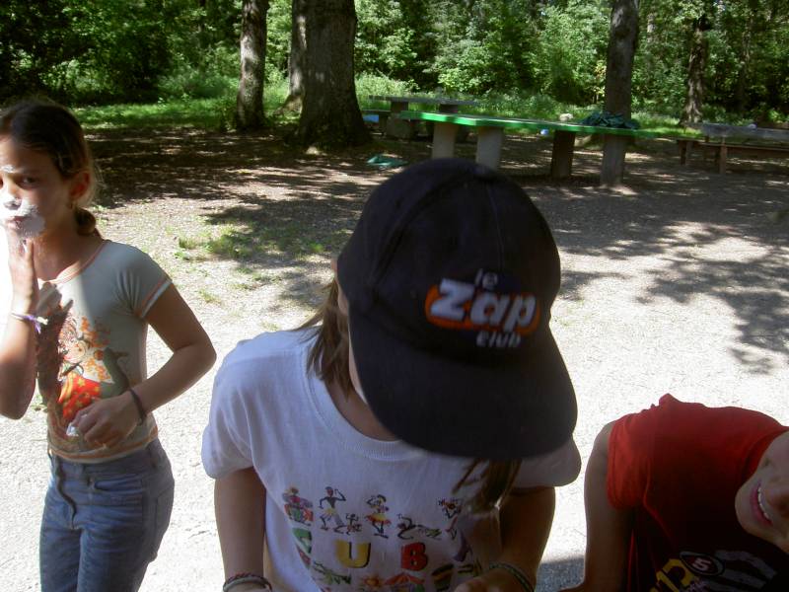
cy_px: 296
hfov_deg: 47.9
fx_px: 889
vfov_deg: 36.8
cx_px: 394
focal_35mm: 39
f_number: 4.7
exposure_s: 1/160
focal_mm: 8
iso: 100
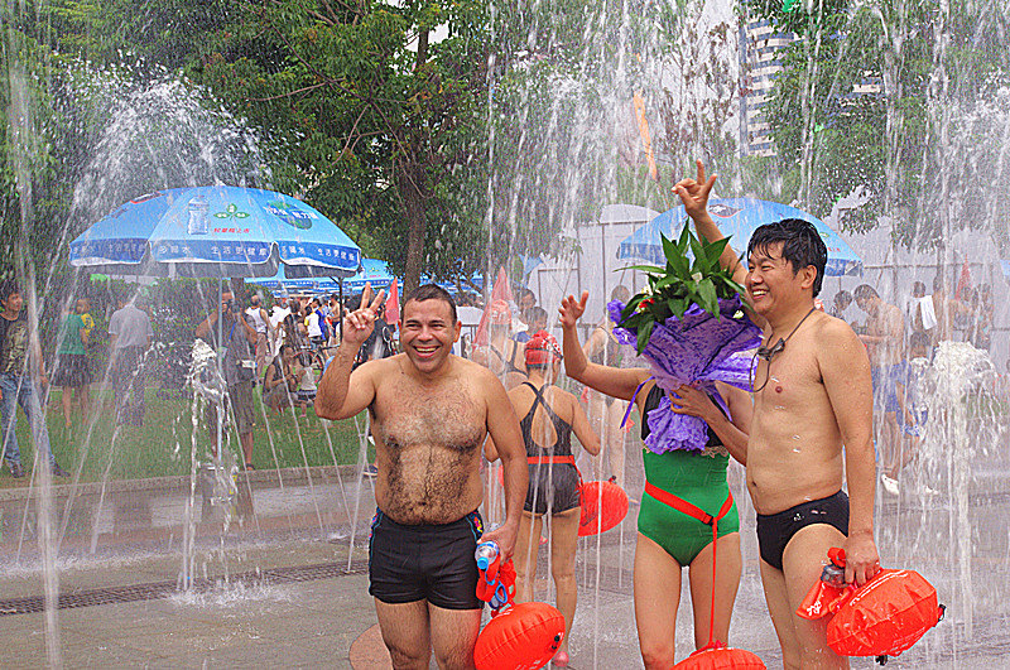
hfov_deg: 28.1
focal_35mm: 72
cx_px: 505
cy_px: 335
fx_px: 2017
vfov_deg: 18.9
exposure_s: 1/100
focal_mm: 47.5
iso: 200
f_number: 16
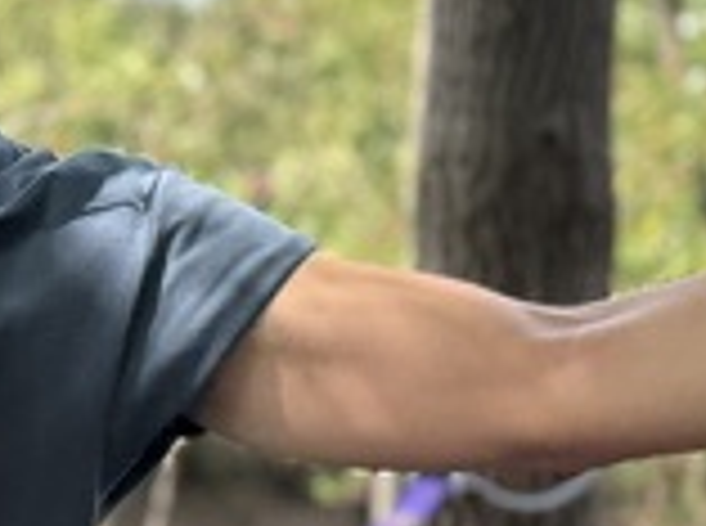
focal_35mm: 157
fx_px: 3195
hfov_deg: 11.7
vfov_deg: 9.2
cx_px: -567
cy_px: 737
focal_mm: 6.76
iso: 80
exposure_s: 1/460
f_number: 1.78
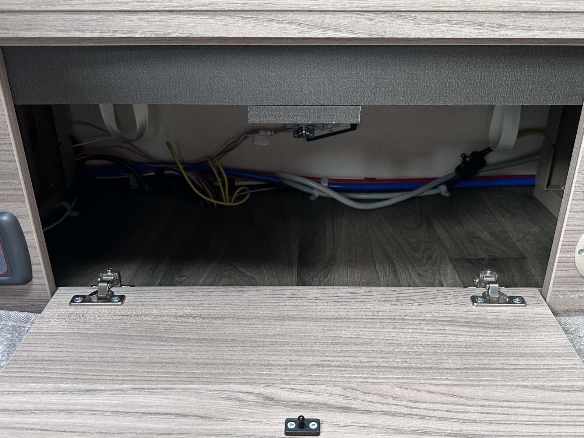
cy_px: 251
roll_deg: -0.3
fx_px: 523
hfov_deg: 58.3
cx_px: 309
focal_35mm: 31
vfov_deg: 45.3
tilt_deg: -26.3
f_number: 1.78
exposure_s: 1/62
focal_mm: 6.86
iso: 250
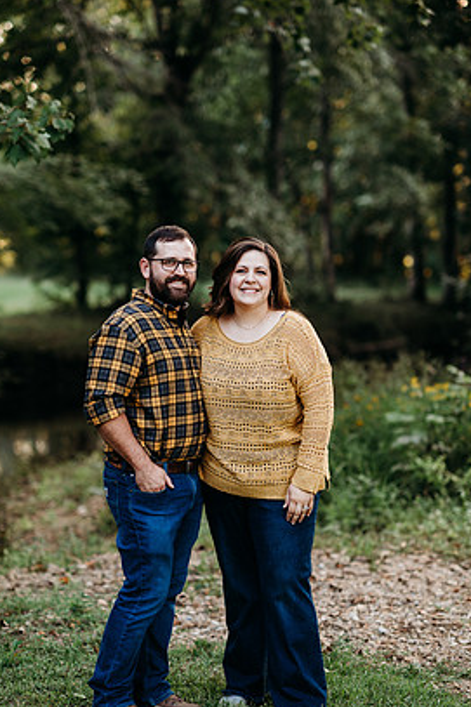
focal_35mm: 94
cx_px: 236
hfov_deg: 14.5
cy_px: 372
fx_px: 1846
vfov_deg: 21.7
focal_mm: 85
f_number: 2.2
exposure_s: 1/200
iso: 125
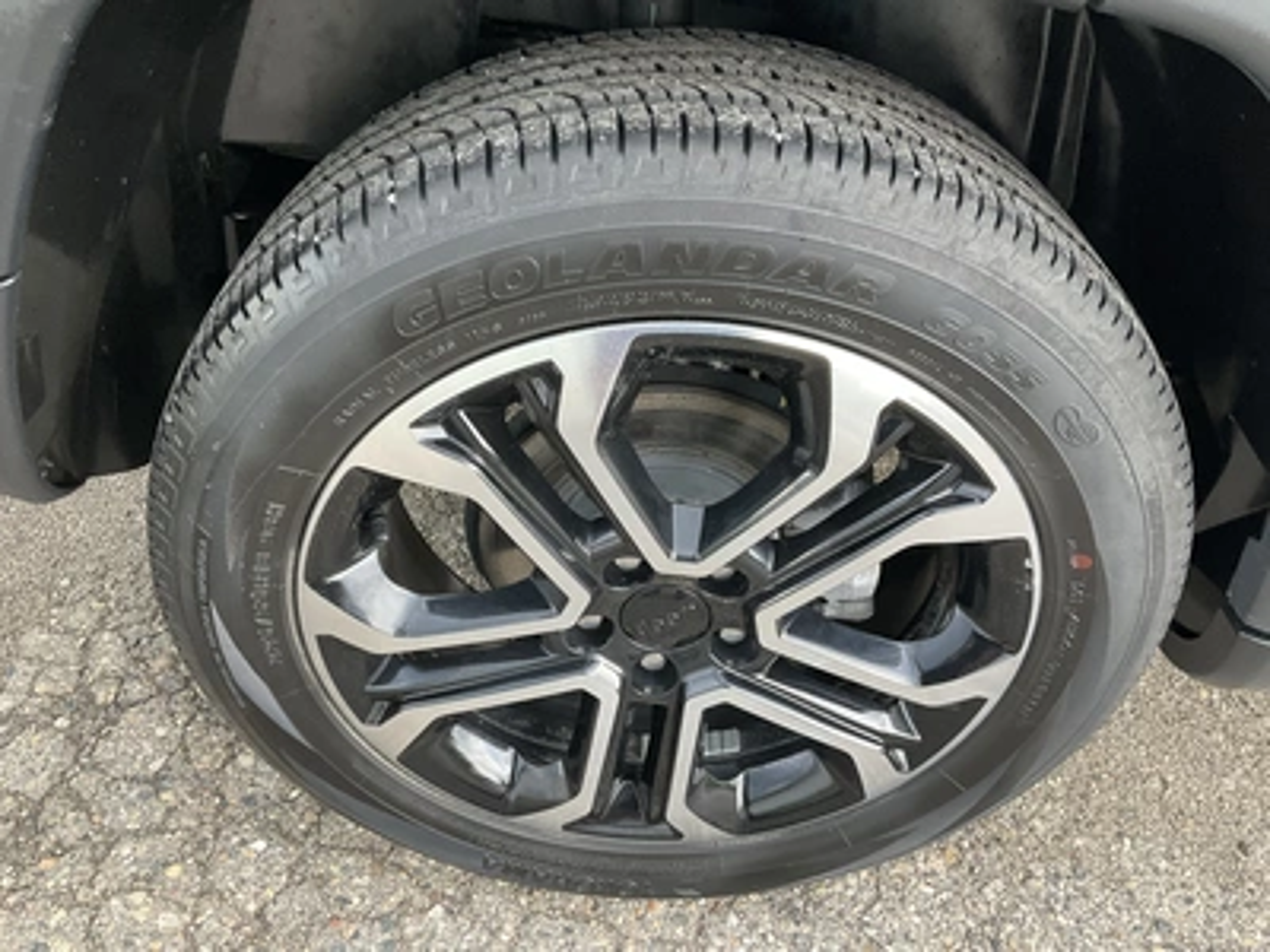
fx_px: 1064
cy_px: 476
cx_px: 635
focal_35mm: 29
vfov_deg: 48.2
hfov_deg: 61.7
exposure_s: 1/60
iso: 100
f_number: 1.8
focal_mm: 3
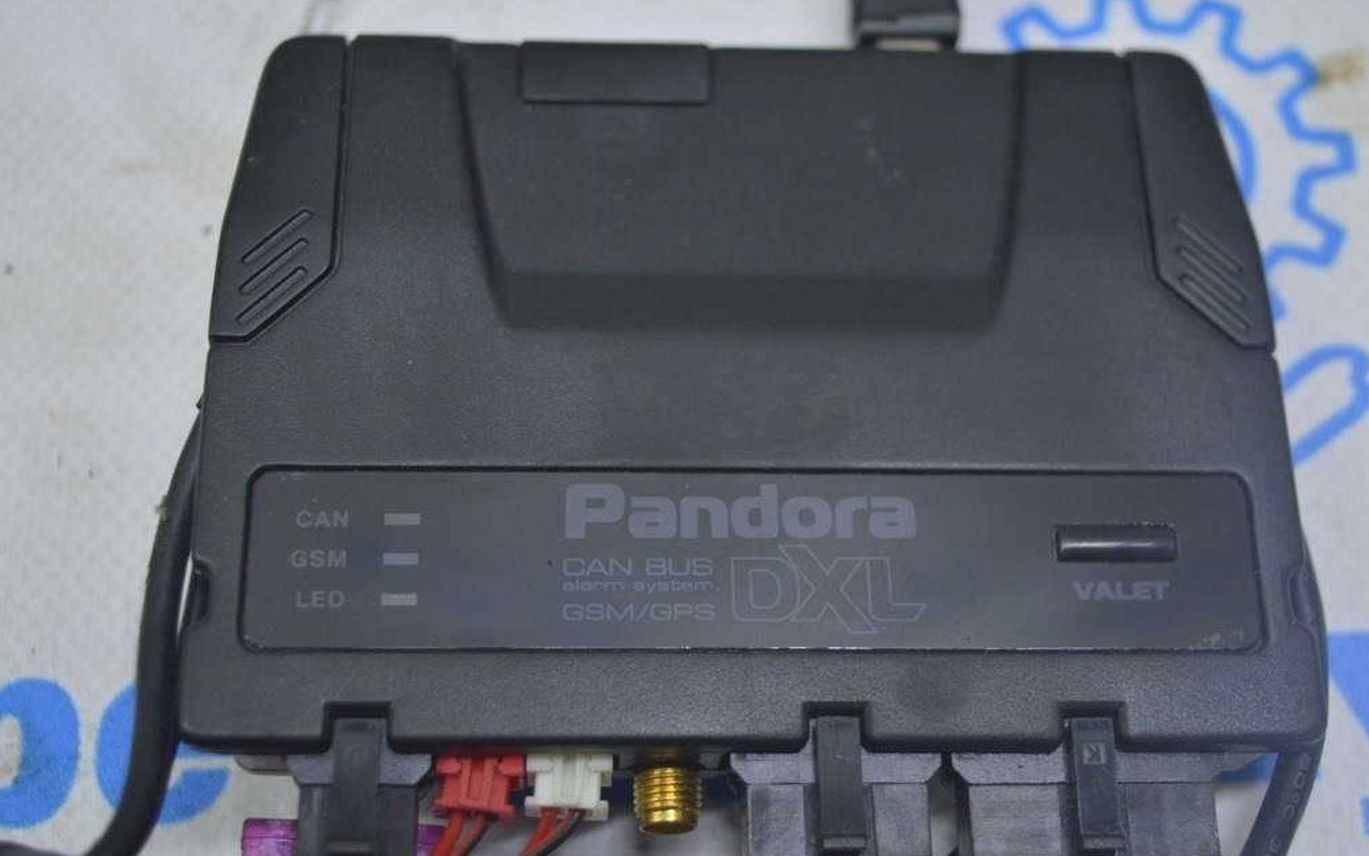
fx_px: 2202
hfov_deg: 34.5
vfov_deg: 22.0
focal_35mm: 59
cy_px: 412
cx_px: 678
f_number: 4.8
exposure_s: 1/40
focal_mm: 38
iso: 400
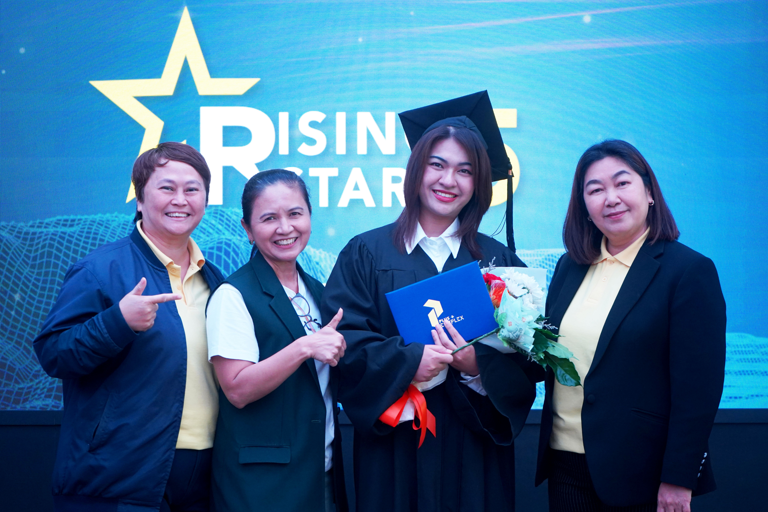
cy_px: 256
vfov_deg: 19.5
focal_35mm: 70
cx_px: 384
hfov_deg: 28.8
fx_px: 1493
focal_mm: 70
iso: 2000
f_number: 5.6
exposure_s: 1/160
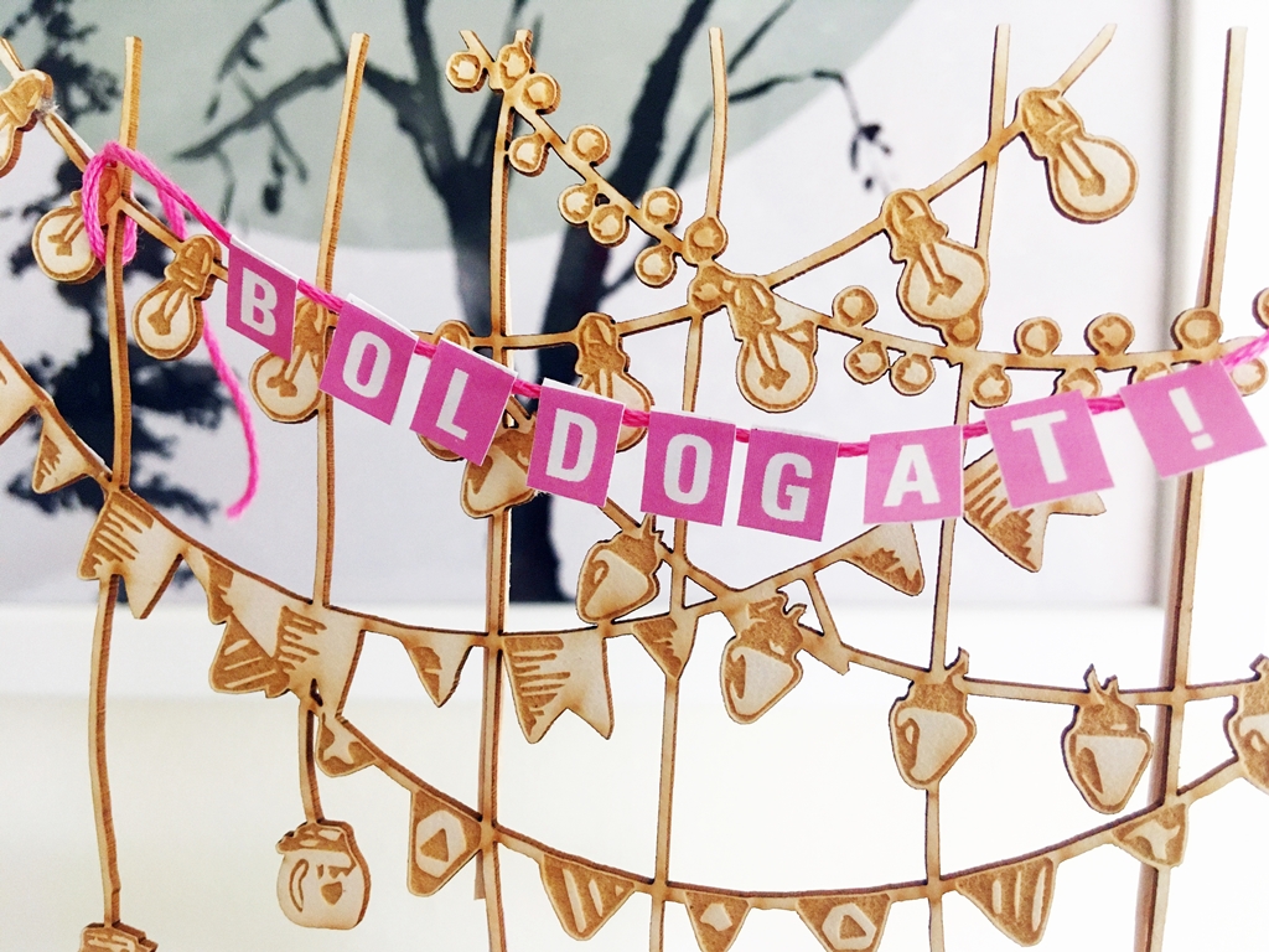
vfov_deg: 48.2
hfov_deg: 61.7
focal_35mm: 29
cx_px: 634
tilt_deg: -9.5
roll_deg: +2.2
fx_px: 1063
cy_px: 476
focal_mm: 4.15
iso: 160
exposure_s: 1/33
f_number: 2.2
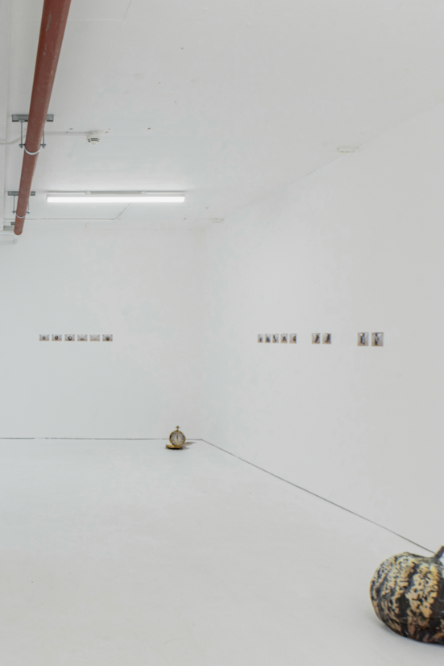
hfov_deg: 37.3
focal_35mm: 31
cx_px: -13
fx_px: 573
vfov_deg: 60.3
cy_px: 340
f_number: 13
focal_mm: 20
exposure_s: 1/13
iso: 200
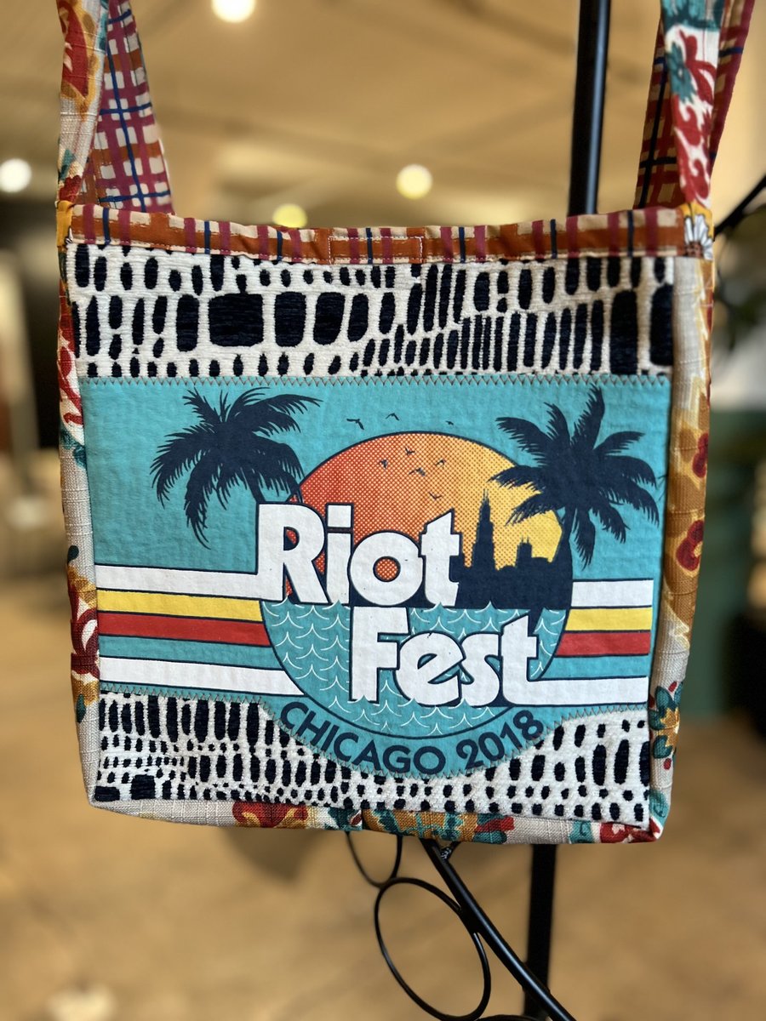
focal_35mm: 26
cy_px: 510
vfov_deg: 67.3
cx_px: 383
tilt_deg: -9.0
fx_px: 767
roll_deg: +1.9
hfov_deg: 53.1
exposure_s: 1/60
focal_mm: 5.7
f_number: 1.5
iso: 160
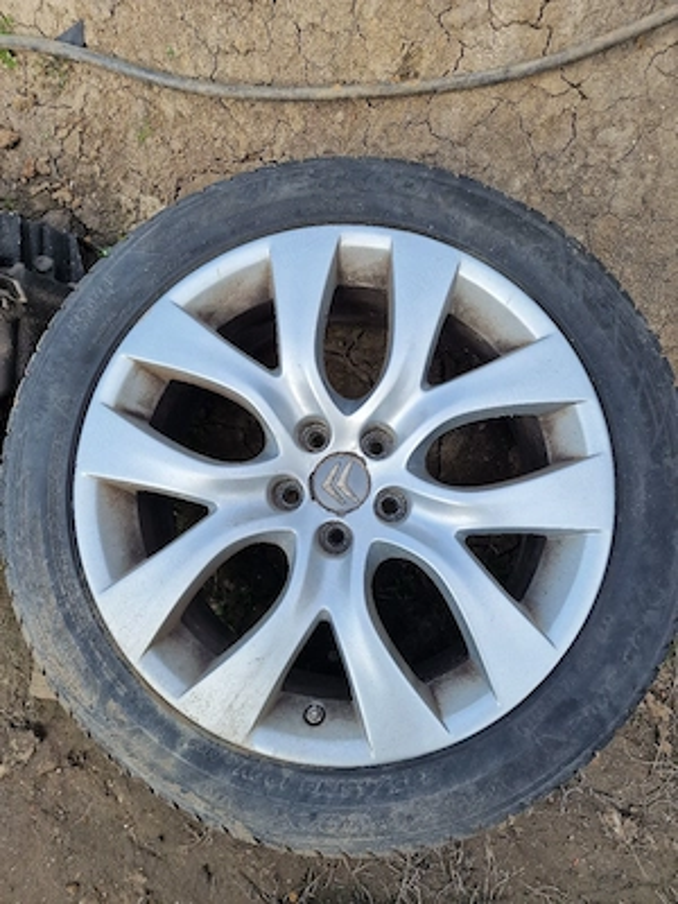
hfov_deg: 58.9
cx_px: 339
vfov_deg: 73.9
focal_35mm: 23
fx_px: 601
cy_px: 452
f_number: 1.8
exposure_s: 1/417
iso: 50
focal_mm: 6.4
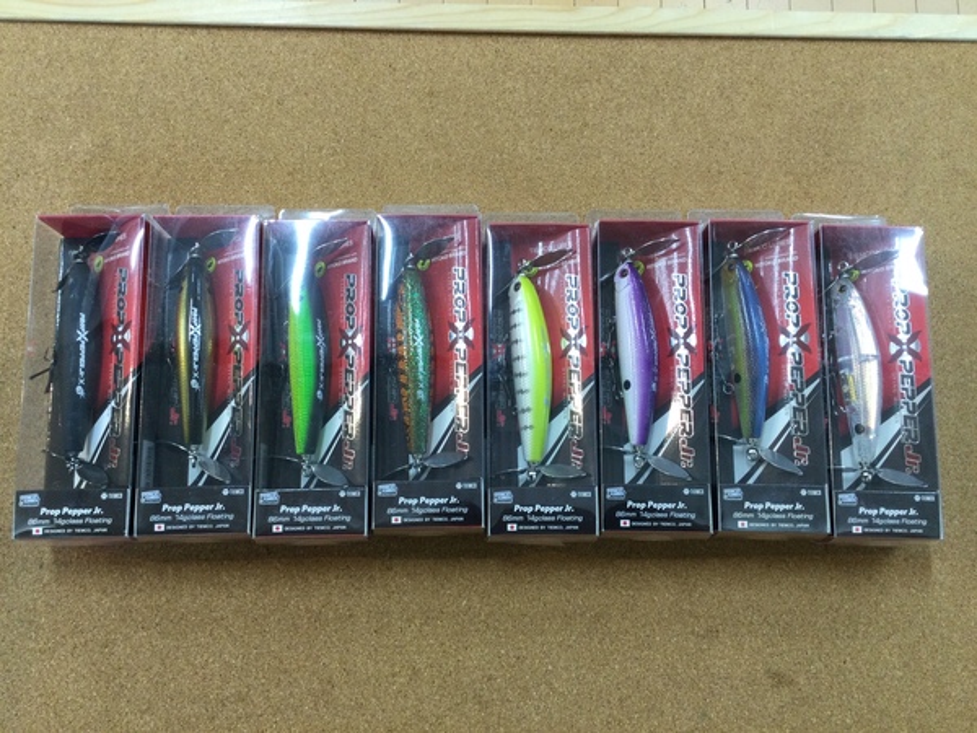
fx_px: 875
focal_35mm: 31
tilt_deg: -80.1
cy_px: 366
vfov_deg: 45.4
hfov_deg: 58.4
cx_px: 488
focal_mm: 3.3
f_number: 2.4
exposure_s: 1/30
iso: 64
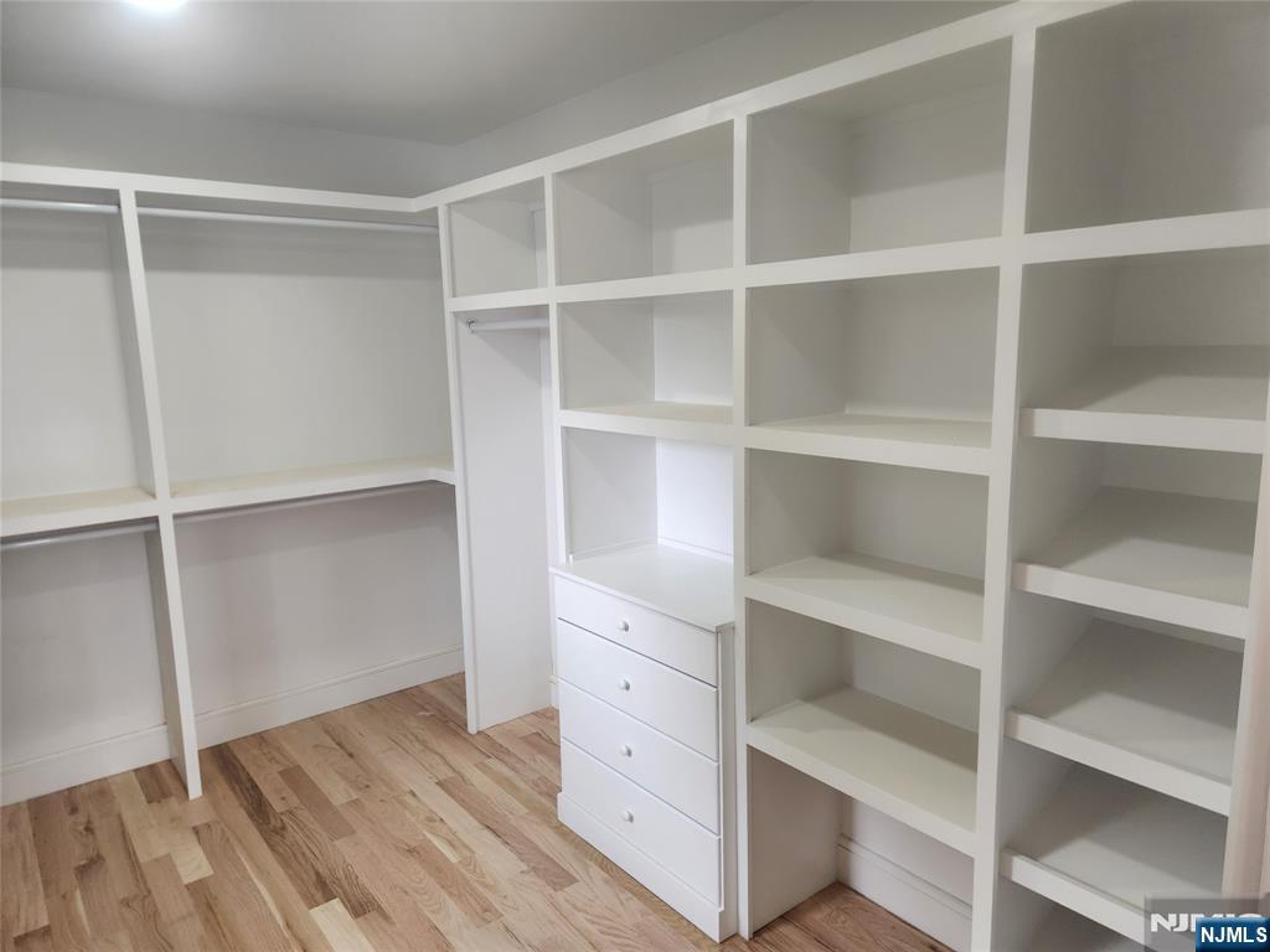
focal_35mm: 23
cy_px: 476
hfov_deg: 73.9
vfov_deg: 58.9
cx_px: 635
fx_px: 844
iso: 125
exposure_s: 1/180
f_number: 1.8
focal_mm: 5.4
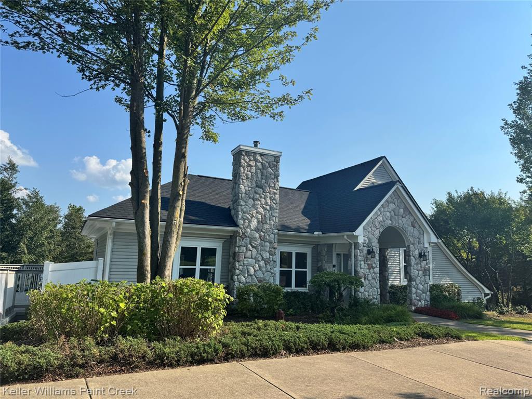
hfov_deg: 71.6
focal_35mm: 24
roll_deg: -1.4
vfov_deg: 56.8
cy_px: 200
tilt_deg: +9.4
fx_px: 369
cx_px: 266
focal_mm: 6.76
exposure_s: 1/5348
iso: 80
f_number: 1.78
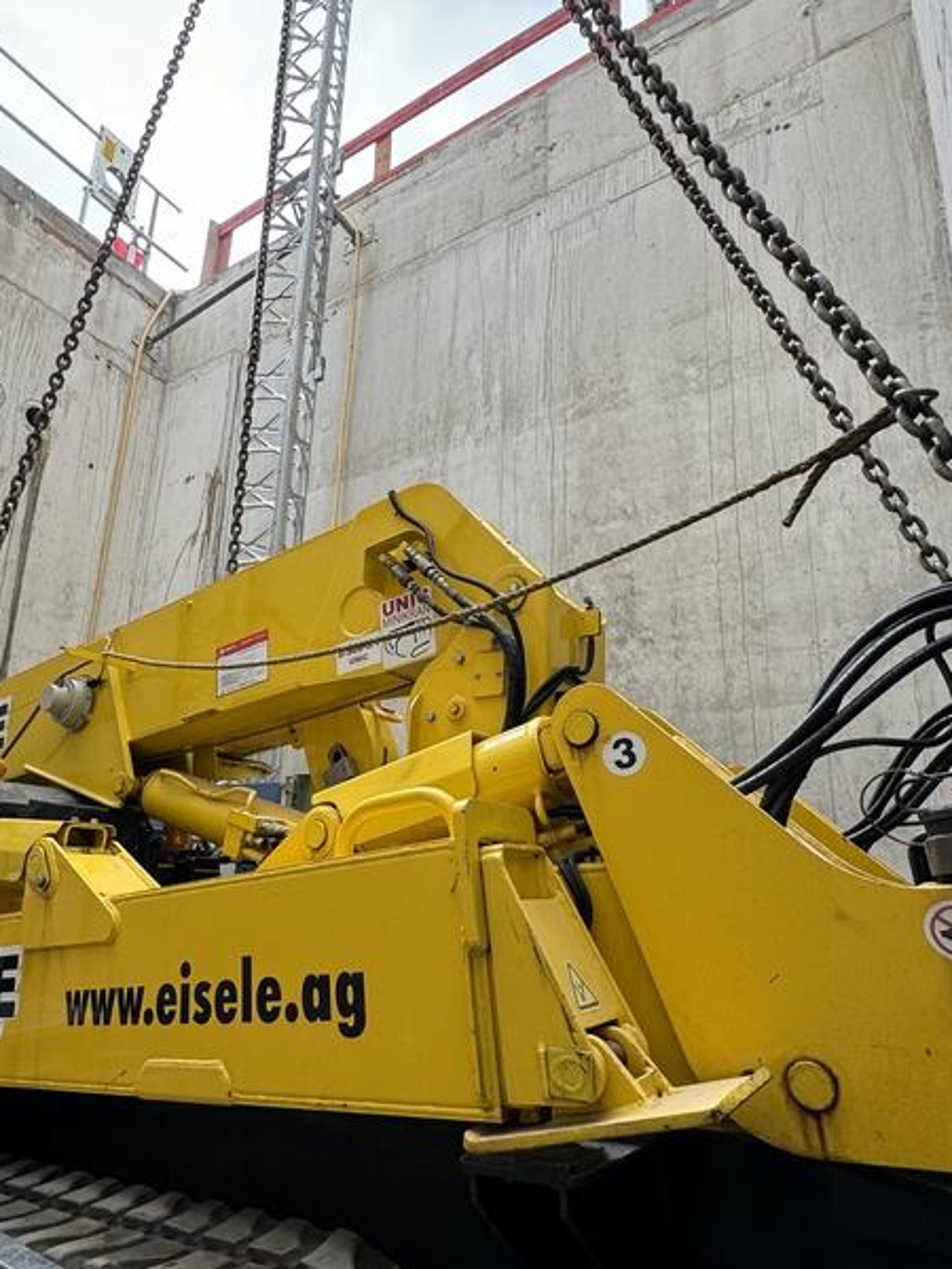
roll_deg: -1.4
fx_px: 770
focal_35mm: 21
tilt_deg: +15.1
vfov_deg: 78.9
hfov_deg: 63.2
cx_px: 418
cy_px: 677
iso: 64
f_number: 2.2
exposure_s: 1/99
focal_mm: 2.22
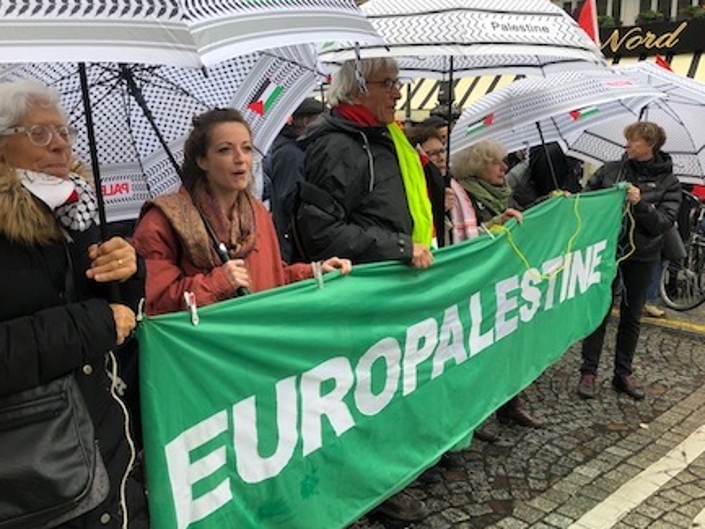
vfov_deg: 42.8
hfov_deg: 55.3
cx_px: 342
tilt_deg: -7.2
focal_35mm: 33
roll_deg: -0.8
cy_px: 224
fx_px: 672
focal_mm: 3.99
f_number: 1.8
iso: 20
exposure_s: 1/209
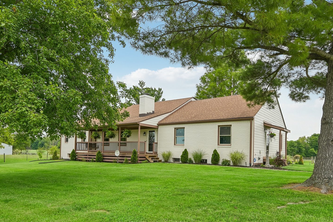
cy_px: 151
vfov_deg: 53.8
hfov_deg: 75.8
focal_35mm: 23
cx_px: 185
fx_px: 213
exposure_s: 1/160
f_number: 8
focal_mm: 16
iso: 100
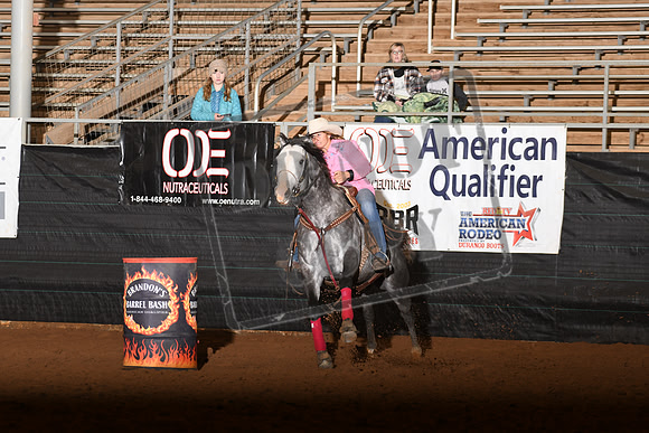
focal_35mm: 210
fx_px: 3787
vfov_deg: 6.5
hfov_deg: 9.8
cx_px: 324
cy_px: 216
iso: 1000
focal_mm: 210
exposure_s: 1/250
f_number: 5.6
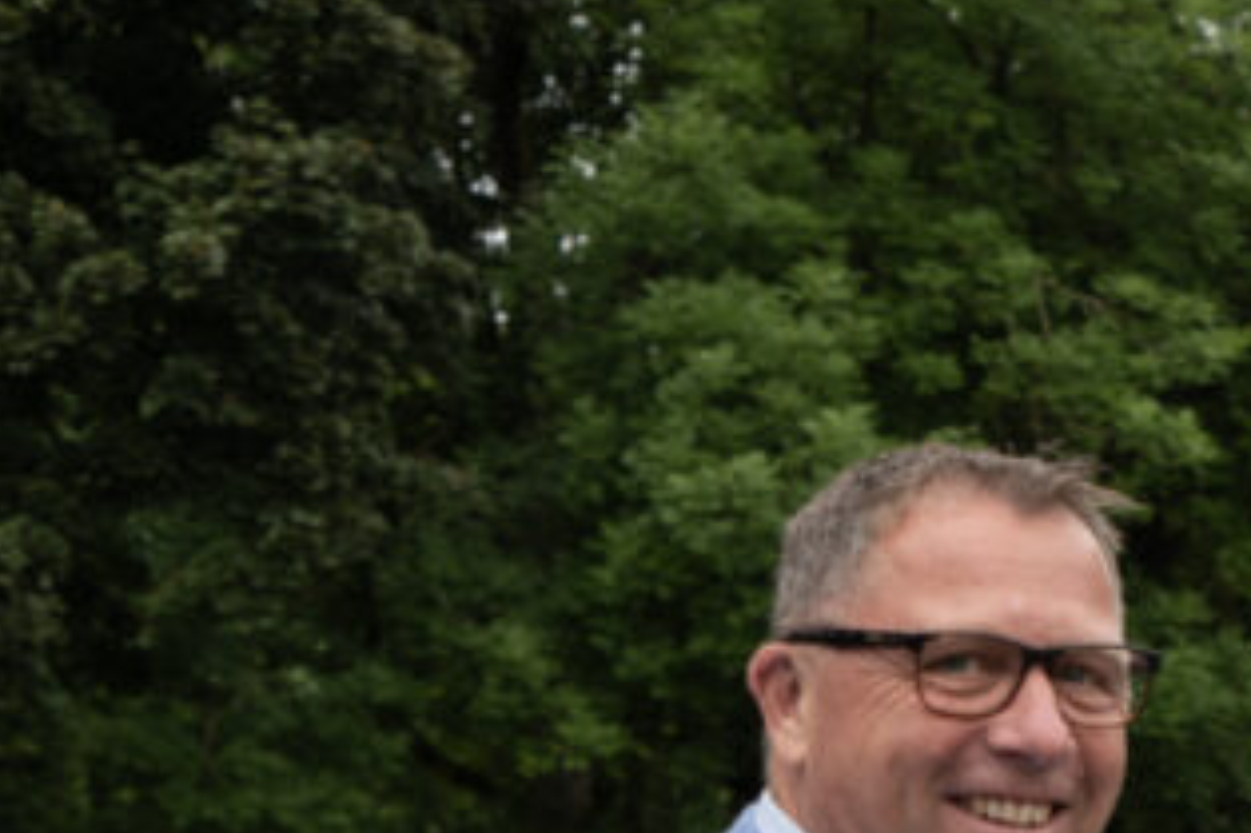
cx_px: 1912
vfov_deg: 9.0
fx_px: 5210
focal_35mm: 150
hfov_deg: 12.9
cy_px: 1086
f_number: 5.6
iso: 400
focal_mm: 46
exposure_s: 1/320
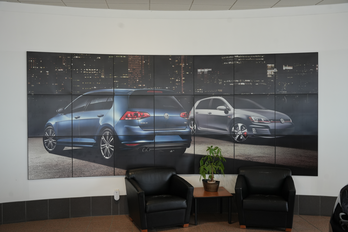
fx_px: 348
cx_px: 174
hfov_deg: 53.1
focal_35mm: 36
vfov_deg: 36.9
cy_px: 116
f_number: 5.6
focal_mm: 36
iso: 1000
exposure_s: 1/160
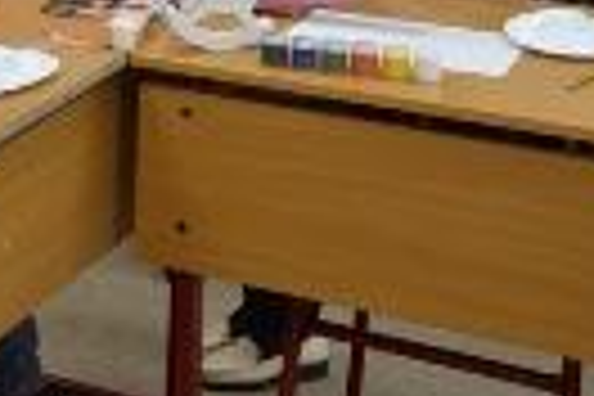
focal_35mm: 117
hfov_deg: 16.1
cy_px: -124
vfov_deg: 11.4
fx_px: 1925
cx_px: -284
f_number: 5
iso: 400
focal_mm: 23
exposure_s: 1/100
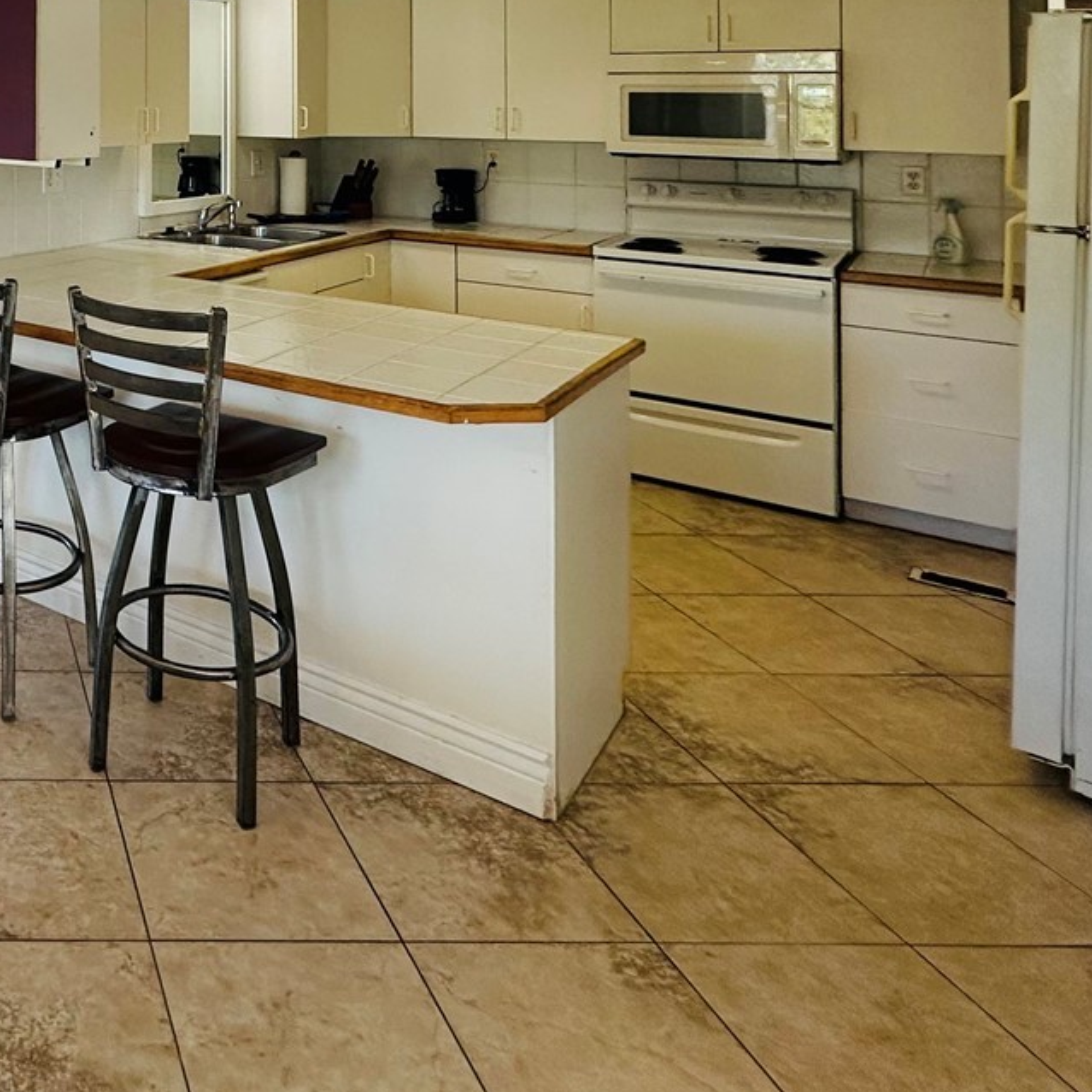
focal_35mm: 31
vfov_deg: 46.5
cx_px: -75
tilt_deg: +1.9
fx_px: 1106
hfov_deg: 42.6
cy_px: 77
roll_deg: -0.4
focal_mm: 2.22
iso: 160
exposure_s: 1/120
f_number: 2.2
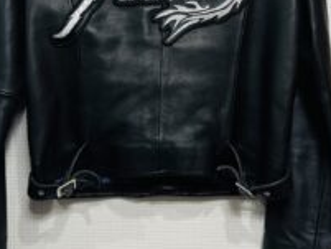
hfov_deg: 33.7
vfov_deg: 25.2
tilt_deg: +0.0
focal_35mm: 57
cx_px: 183
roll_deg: +0.4
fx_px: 545
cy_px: 43
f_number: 1.5
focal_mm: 5.7
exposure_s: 1/121
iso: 80
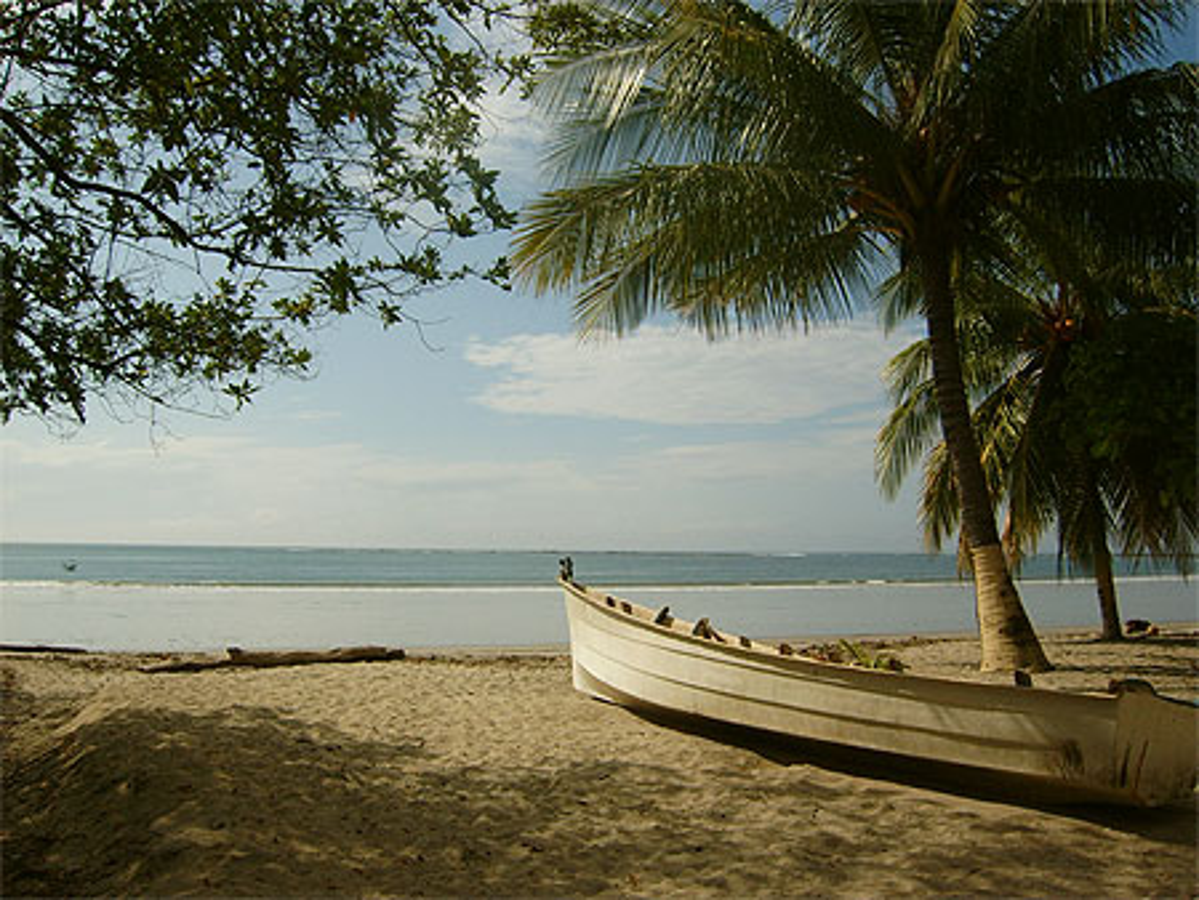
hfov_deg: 52.6
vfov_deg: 40.7
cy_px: 450
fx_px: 1213
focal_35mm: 35
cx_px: 600
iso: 50
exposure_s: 1/1500
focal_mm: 5.8
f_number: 5.8
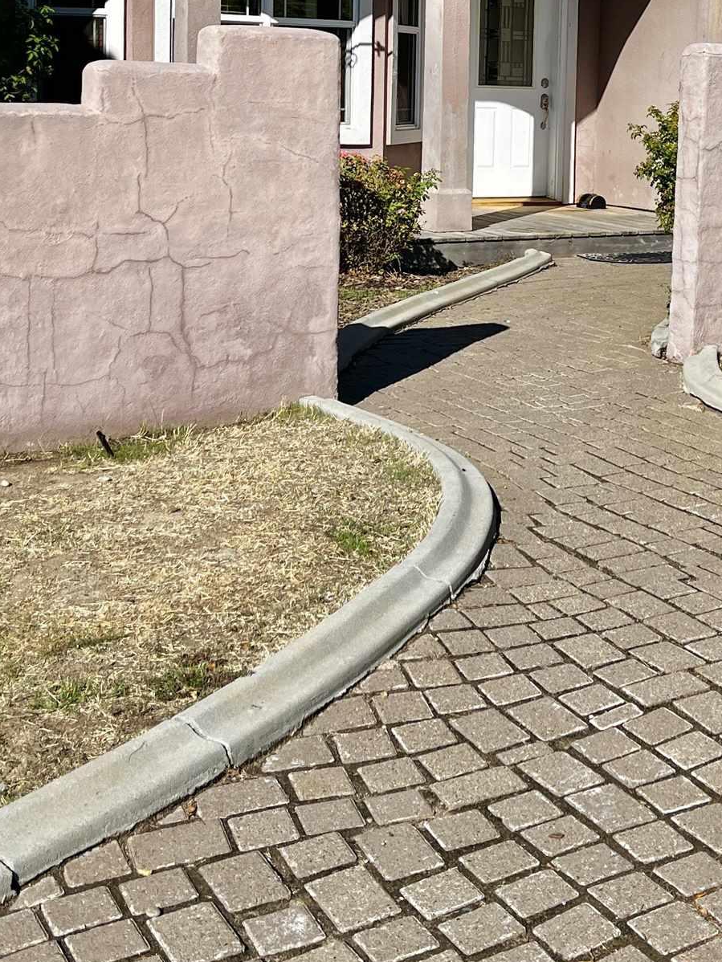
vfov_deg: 36.6
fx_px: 1390
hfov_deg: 28.0
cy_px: 163
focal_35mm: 50
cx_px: 651
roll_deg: -1.4
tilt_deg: -3.1
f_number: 1.5
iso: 50
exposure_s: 1/5587
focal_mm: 5.7
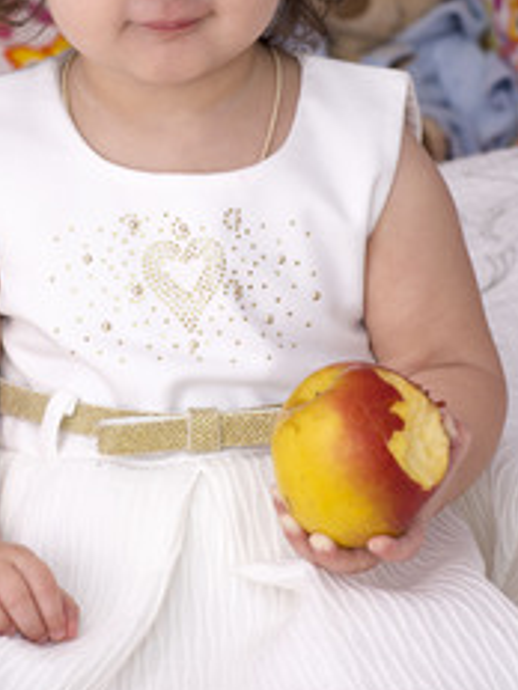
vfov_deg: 8.3
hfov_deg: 6.2
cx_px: 128
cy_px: 259
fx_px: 4747
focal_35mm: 238
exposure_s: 1/80
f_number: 8
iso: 200
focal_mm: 85
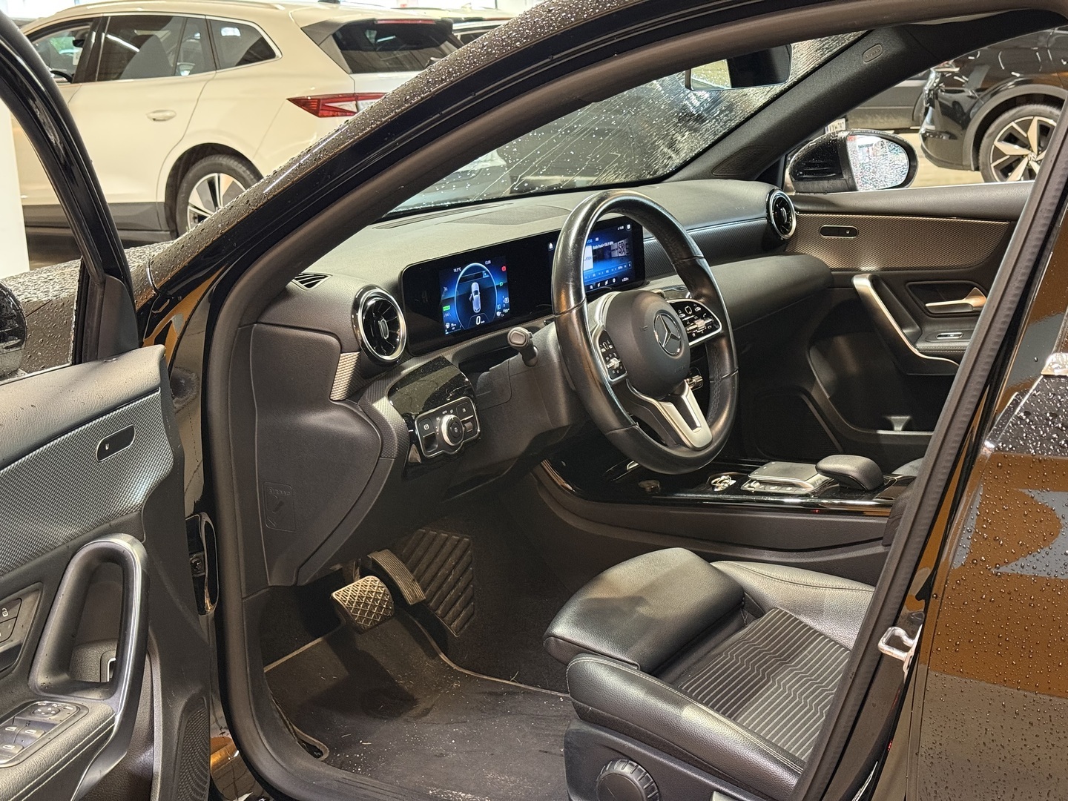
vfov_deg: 30.3
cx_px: 534
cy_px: 400
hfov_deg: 39.7
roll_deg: +2.1
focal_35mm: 48
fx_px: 1481
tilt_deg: -13.3
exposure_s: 1/39
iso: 400
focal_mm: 6.76
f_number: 1.78
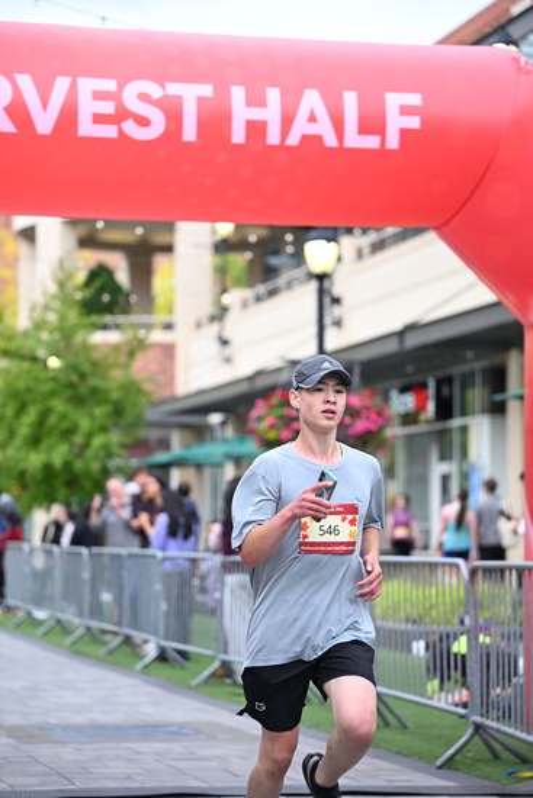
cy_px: 399
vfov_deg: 20.6
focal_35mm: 99
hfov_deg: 13.8
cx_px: 266
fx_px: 2197
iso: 1000
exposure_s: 1/1600
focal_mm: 99
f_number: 2.8
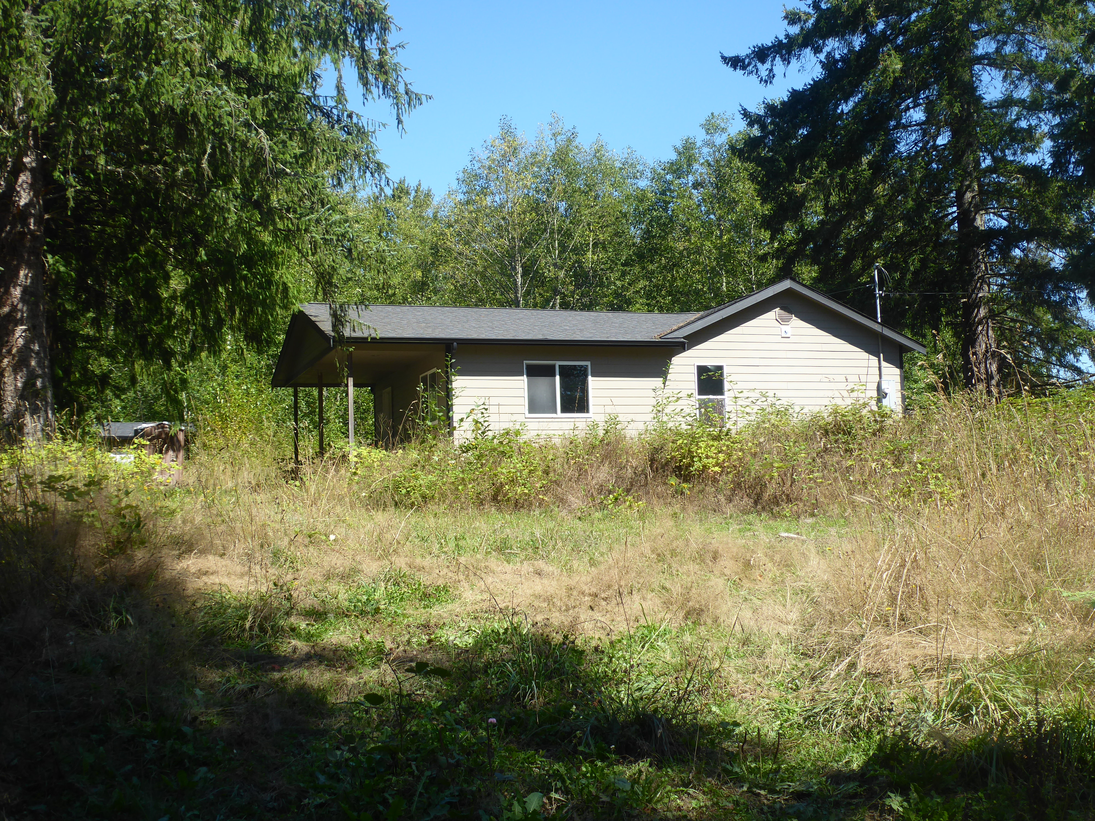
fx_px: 1803
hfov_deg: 33.8
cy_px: 410
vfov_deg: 25.7
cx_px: 548
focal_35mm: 57
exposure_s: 1/250
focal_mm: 9.6
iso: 80
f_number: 4.1
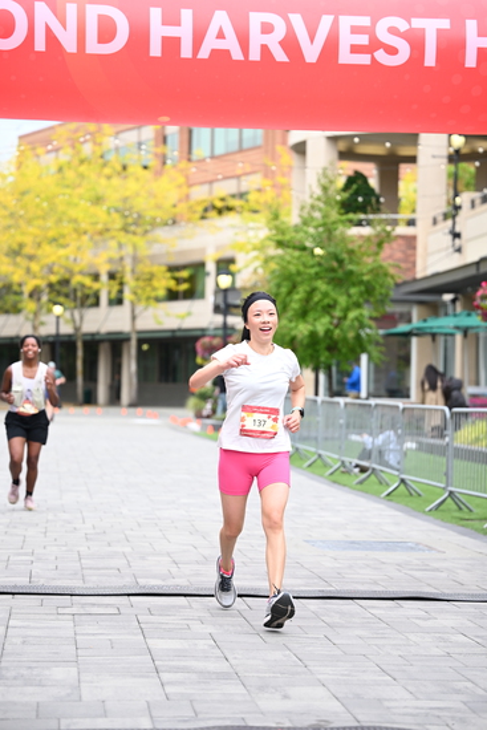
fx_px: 1744
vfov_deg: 23.6
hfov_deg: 15.9
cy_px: 365
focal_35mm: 86
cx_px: 244
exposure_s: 1/1600
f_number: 2.8
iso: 640
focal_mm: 86
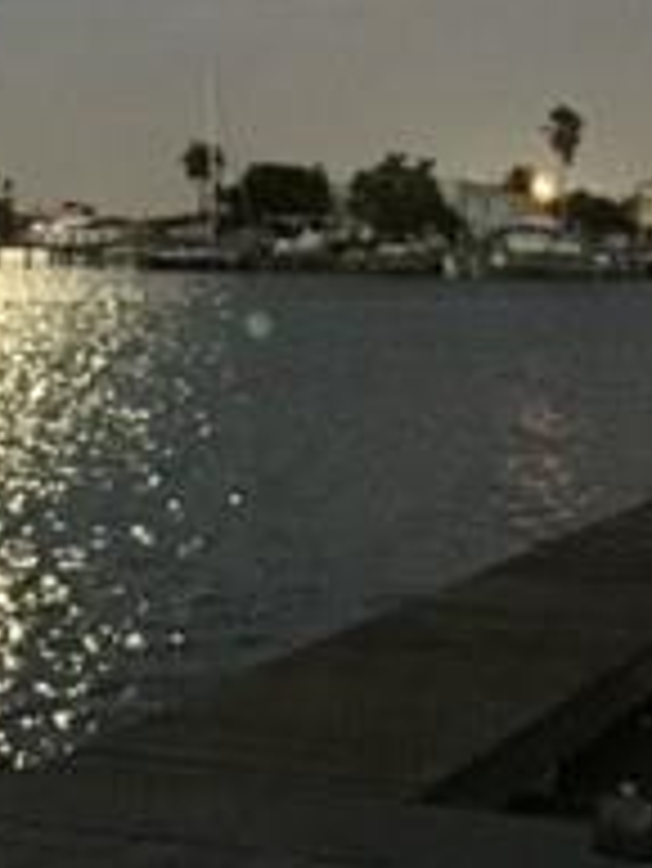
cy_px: -90
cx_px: 76
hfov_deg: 15.3
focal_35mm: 96
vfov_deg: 19.5
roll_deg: +0.5
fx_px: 2408
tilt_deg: +6.9
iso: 500
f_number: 2.2
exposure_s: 1/4
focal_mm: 4.15
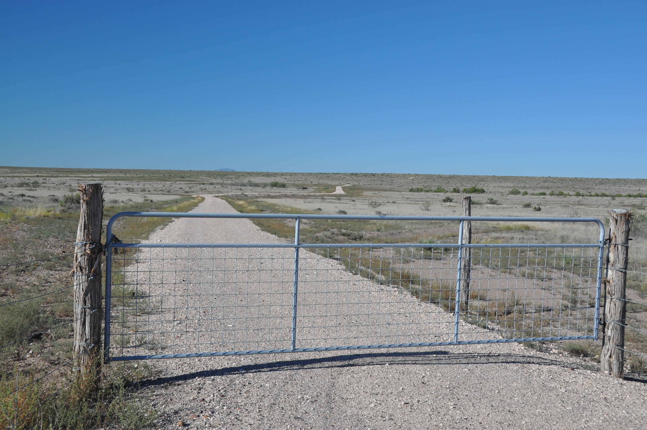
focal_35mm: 42
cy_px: 215
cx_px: 324
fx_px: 754
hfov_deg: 46.4
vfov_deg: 31.8
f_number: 9
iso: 200
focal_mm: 28
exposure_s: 1/320
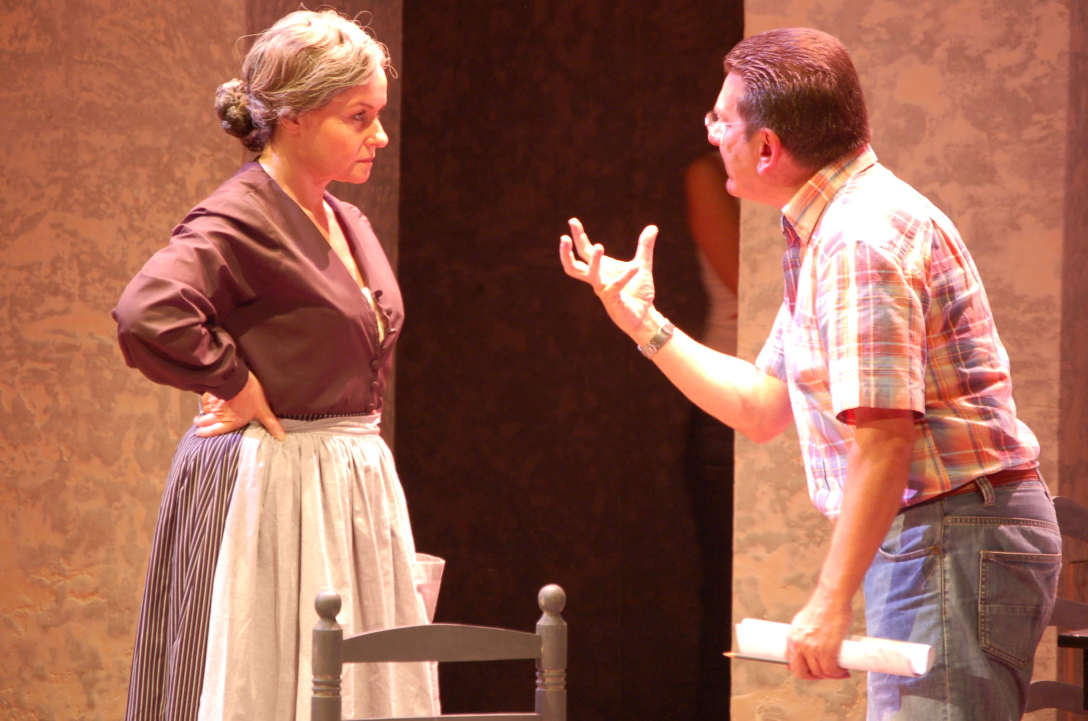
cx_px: 544
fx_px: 9051
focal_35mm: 300
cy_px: 360
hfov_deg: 6.9
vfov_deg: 4.6
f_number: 5.6
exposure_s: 1/3
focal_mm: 200
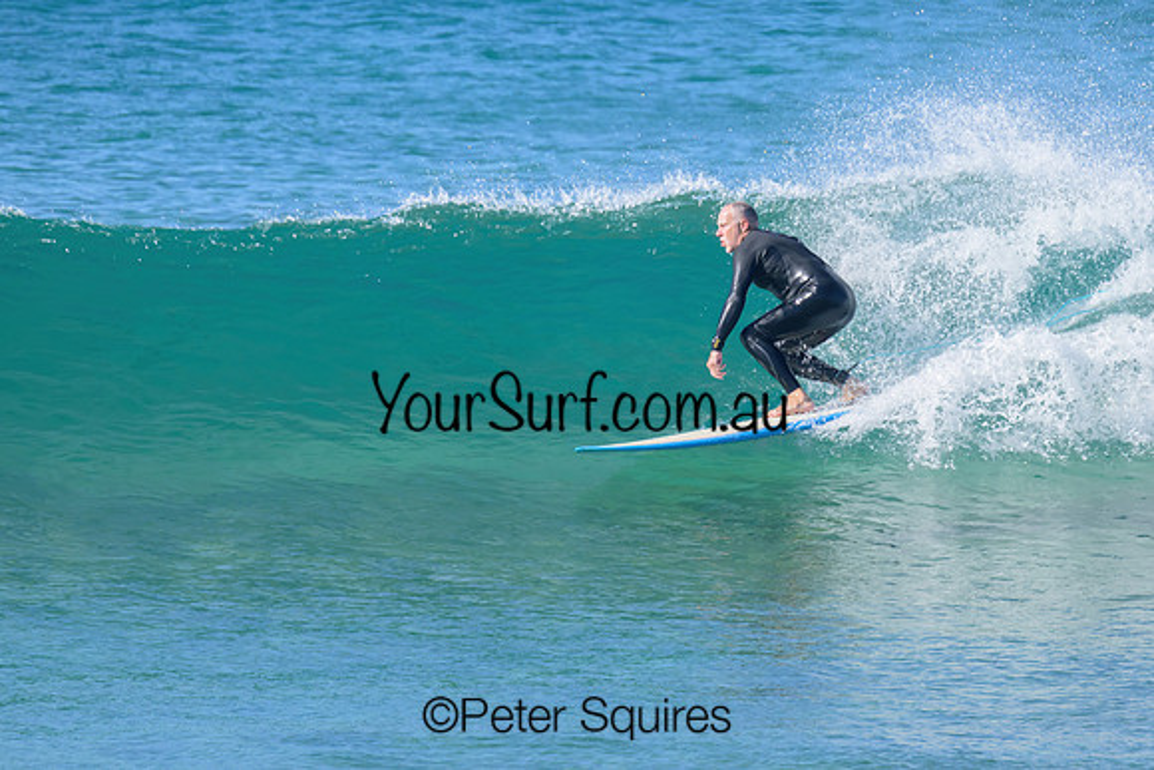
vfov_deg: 1.6
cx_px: 642
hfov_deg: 2.4
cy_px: 285
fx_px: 26991
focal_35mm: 842
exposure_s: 1/1250
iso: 800
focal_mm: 620
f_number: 11
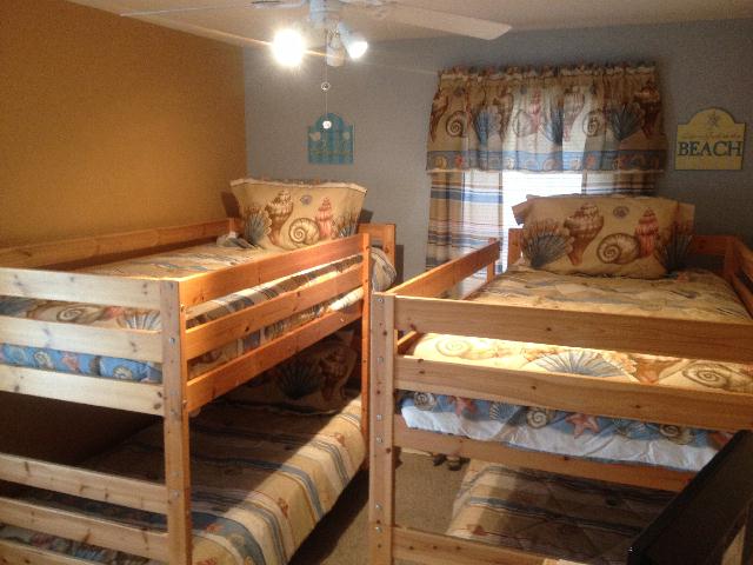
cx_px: 376
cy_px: 282
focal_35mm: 35
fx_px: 761
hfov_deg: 52.6
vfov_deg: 40.7
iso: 200
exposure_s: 1/20
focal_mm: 4.28
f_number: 2.4
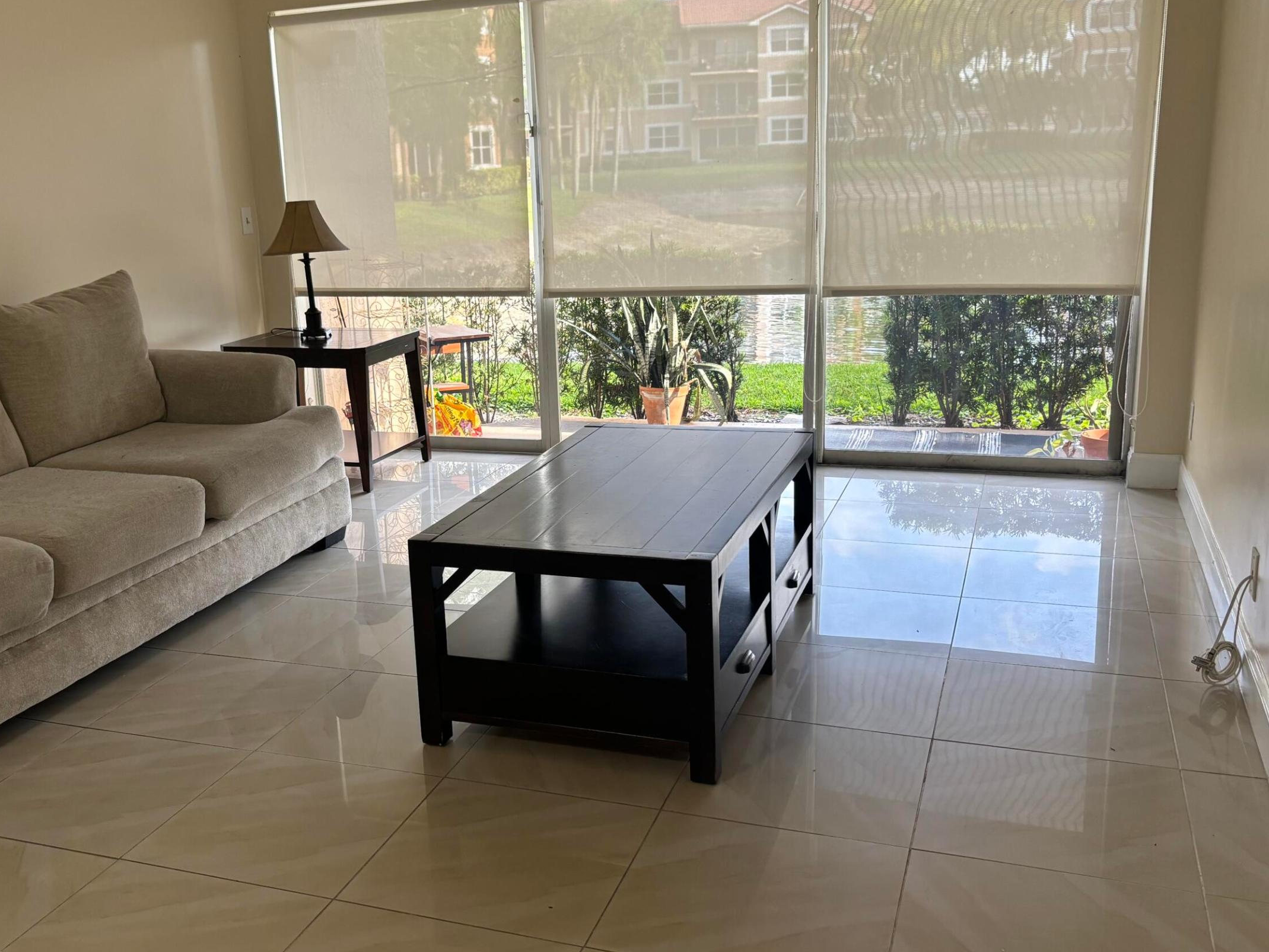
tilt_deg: -14.5
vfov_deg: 40.7
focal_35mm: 35
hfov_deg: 52.3
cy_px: 477
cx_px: 520
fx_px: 1283
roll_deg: +2.7
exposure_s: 1/60
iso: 80
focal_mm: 5.96
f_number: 1.6
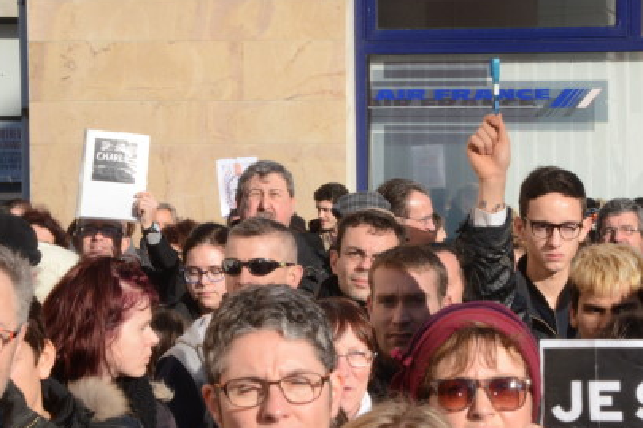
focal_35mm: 173
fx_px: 3090
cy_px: 172
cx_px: 400
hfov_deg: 11.9
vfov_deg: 7.9
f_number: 32
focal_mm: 100
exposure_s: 1/250
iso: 2200
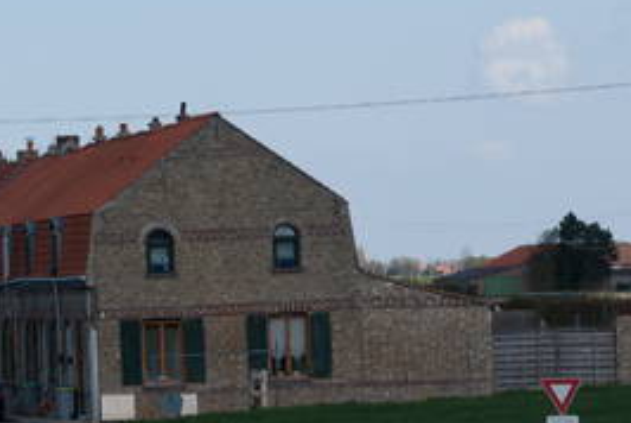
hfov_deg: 12.1
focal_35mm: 169
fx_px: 2965
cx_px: 90
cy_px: 291
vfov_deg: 8.1
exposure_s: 1/250
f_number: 8
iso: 100
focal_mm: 60
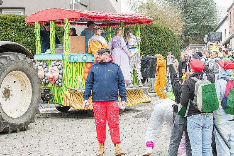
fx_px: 468
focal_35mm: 72
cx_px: 119
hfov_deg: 28.1
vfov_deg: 18.9
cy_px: 80
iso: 1600
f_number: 5.6
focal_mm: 70
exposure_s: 1/200
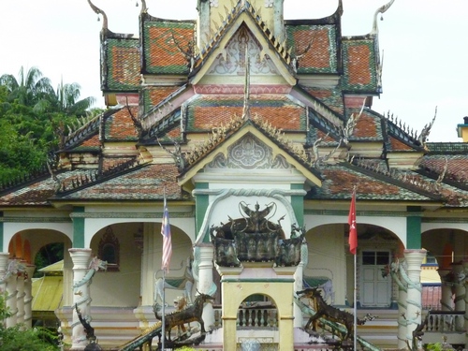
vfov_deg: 9.4
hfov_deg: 12.5
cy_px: 176
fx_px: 2136
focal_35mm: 158
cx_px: 234
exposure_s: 1/1000
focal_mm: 25.9
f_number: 6.3
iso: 800
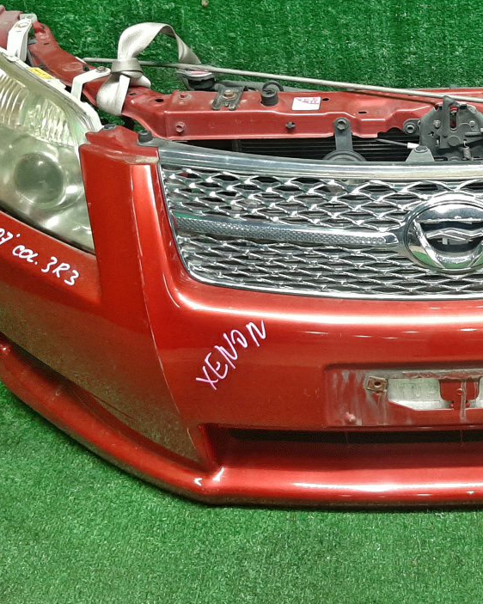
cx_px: 459
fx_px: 930
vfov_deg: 35.7
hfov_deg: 27.8
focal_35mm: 52
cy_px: 205
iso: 161
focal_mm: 3.93
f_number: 1.7
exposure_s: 1/50
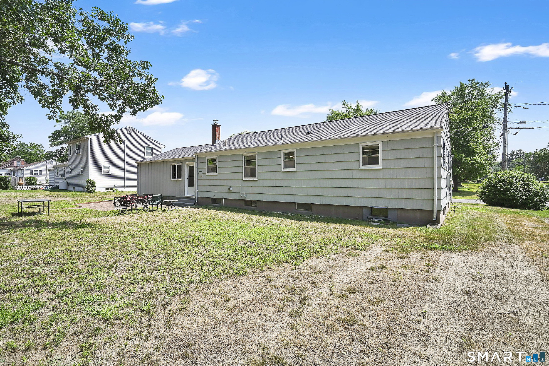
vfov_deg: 73.7
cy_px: 183
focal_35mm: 16
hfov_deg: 96.8
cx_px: 274
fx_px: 244
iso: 500
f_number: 8
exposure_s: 1/1000
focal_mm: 16
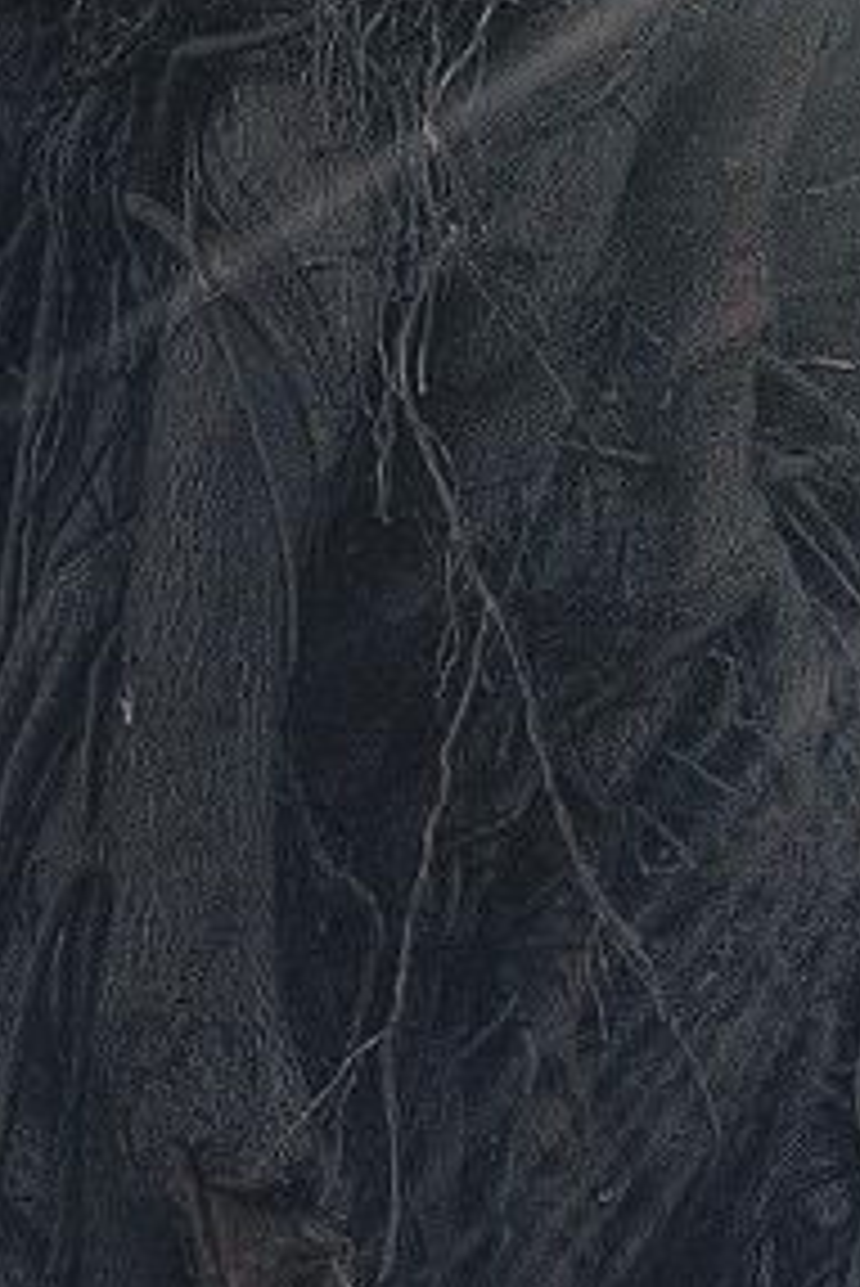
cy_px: 1310
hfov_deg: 6.9
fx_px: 7014
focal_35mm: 196
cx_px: 1382
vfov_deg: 10.4
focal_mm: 35
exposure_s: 1/80
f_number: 9
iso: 100
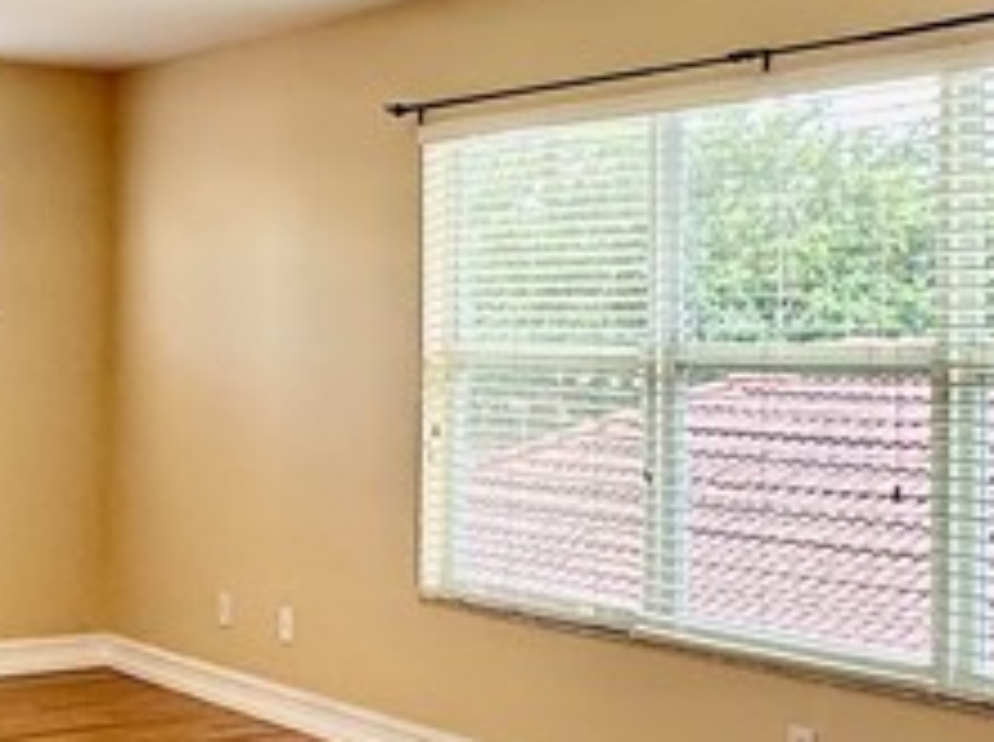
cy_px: 328
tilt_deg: +0.0
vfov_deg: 22.5
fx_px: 1863
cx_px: 220
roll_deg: -0.8
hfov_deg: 29.3
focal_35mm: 65
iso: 40
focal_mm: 2.22
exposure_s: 1/145
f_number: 2.2
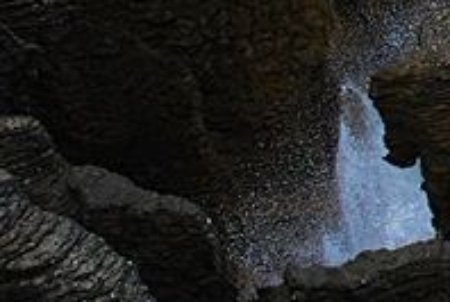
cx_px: 886
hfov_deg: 15.3
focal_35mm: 109
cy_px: -123
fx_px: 1366
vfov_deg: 12.2
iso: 400
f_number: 5.6
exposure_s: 1/500
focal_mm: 18
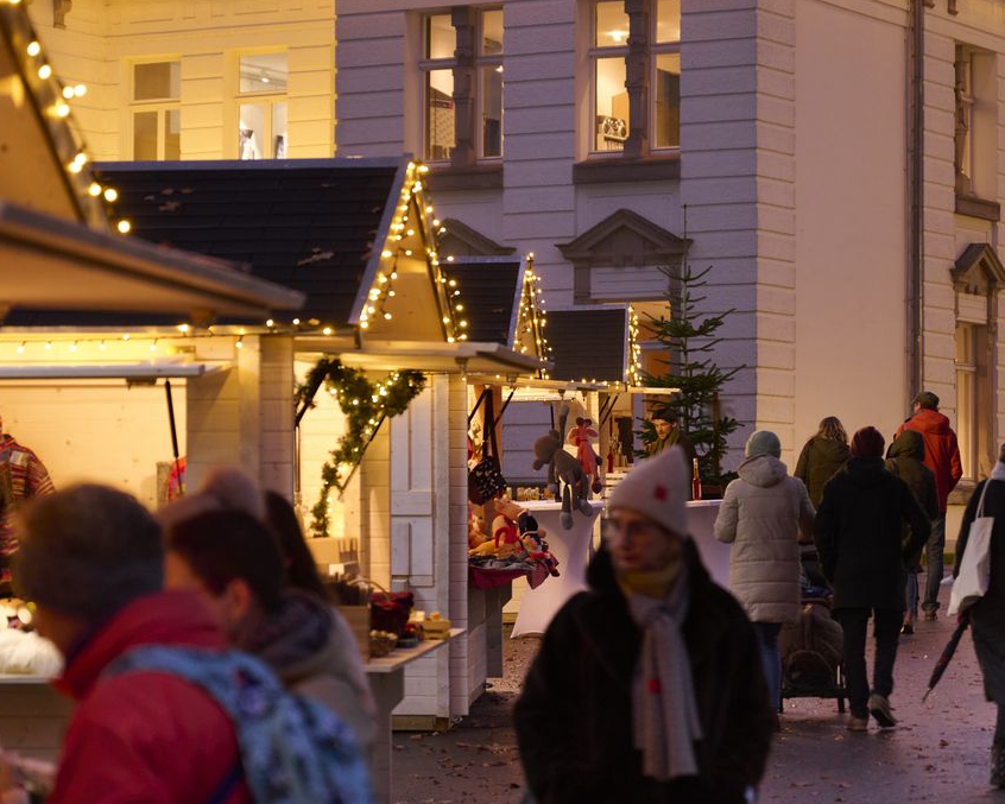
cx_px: 473
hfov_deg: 16.3
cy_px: 369
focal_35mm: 118
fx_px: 3510
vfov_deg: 13.1
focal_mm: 70
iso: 640
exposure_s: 1/25
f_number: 2.8
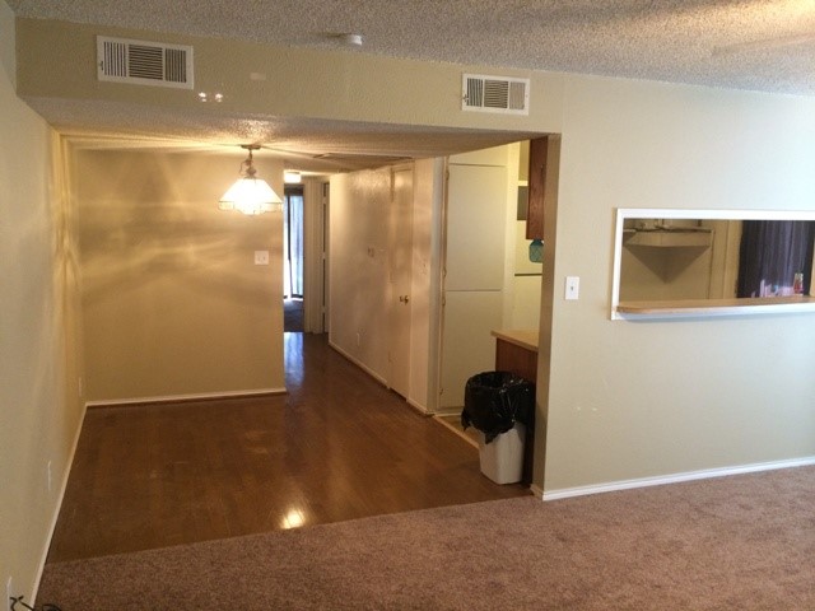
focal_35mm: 30
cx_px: 408
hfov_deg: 60.0
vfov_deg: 46.8
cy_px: 306
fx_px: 706
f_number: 2.2
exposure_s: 1/30
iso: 200
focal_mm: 4.12
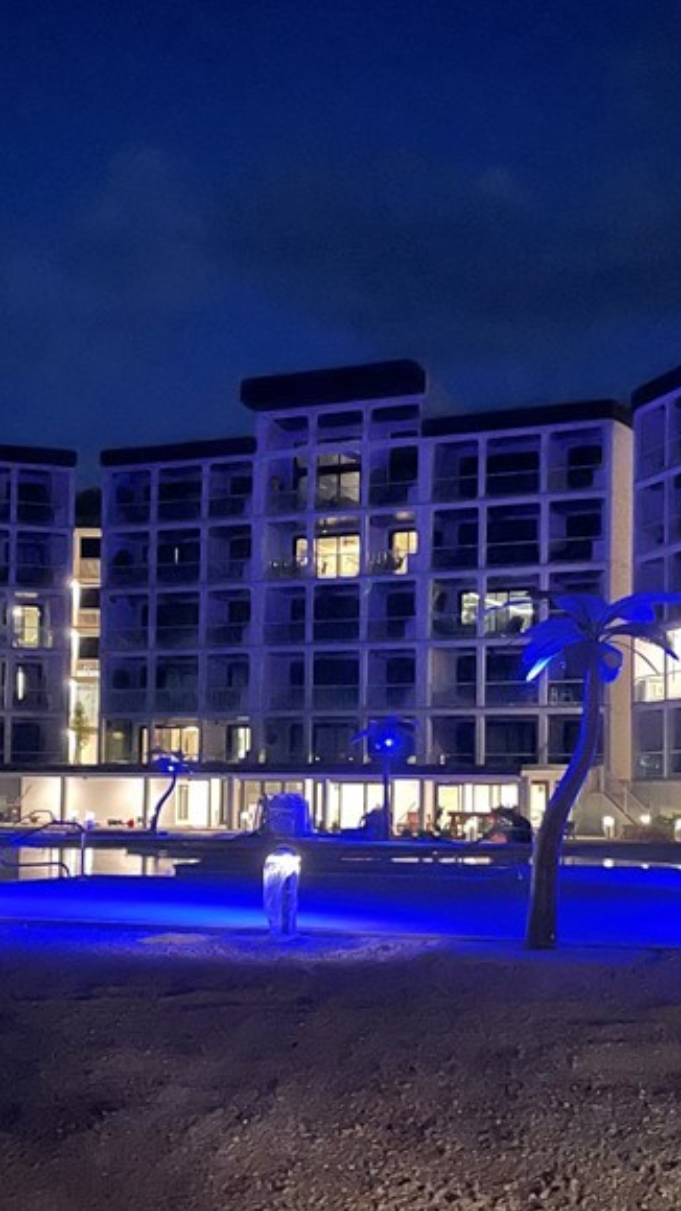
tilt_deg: +3.6
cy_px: 727
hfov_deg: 23.9
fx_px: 1606
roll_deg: -0.7
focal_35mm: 50
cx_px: 330
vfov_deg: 41.1
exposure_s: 1/8
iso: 1250
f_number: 1.6
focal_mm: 4.2
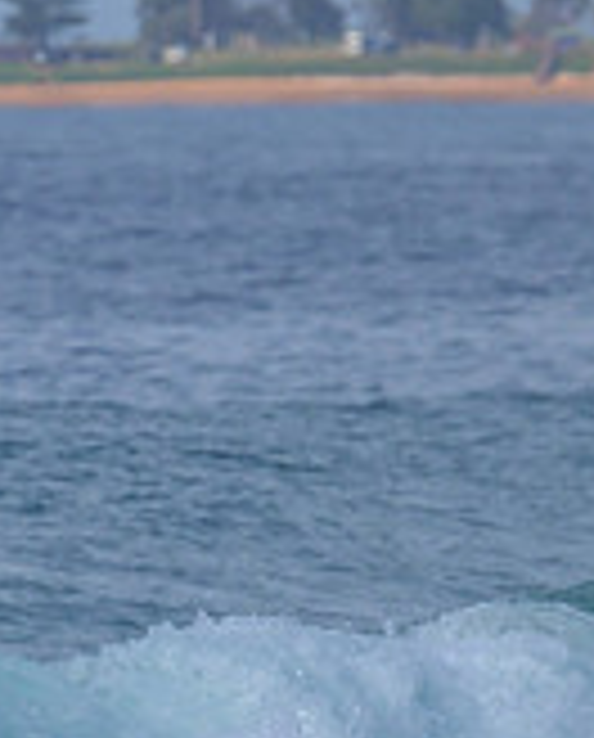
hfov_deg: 0.9
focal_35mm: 1722
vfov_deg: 1.1
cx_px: -360
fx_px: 37702
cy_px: 857
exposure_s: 1/2000
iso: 720
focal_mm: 520
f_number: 10
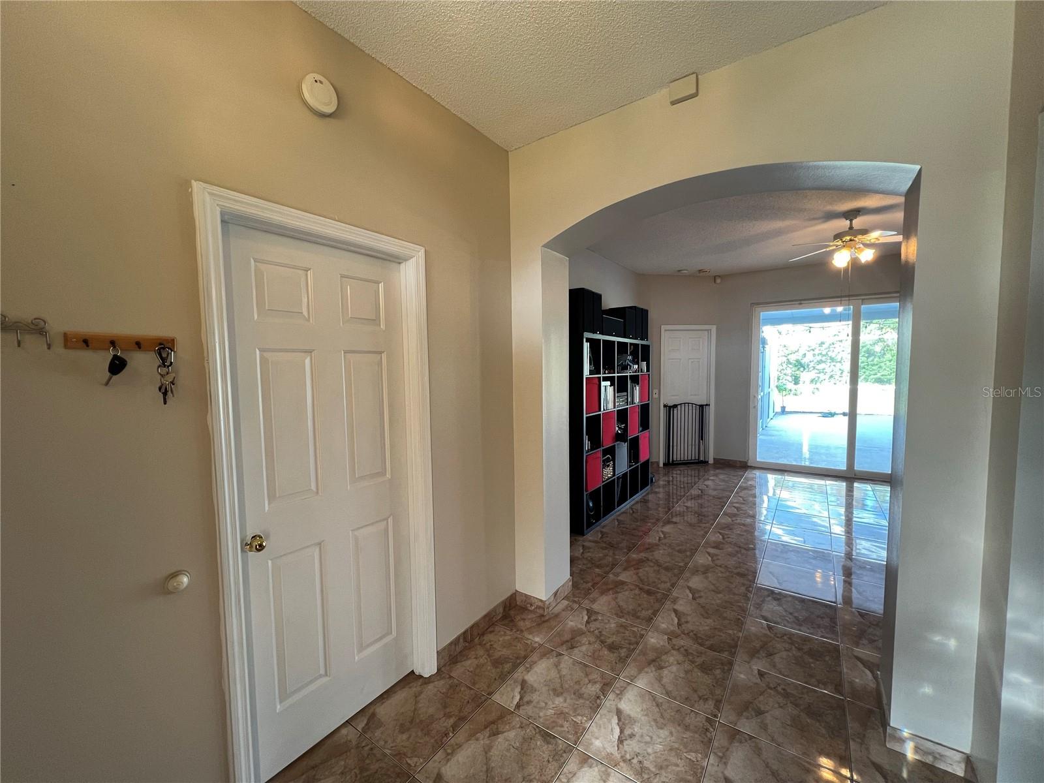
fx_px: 392
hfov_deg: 106.2
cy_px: 392
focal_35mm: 13
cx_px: 522
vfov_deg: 89.9
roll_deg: +1.0
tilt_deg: -3.7
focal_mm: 1.57
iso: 125
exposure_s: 1/60
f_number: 1.8
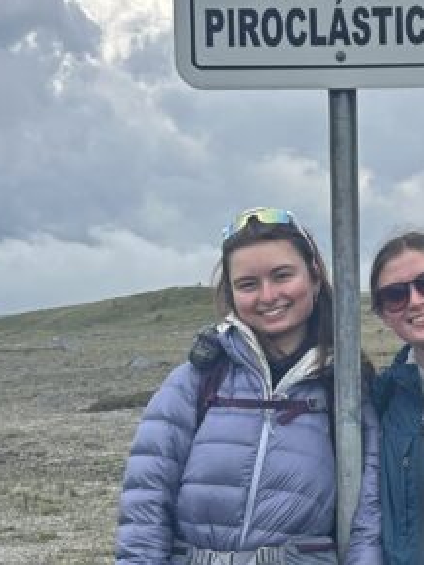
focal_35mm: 92
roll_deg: +0.6
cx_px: 412
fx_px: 1501
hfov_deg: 15.8
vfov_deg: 21.2
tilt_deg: -2.8
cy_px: 364
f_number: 1.5
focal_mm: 5.7
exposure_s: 1/2695
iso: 50
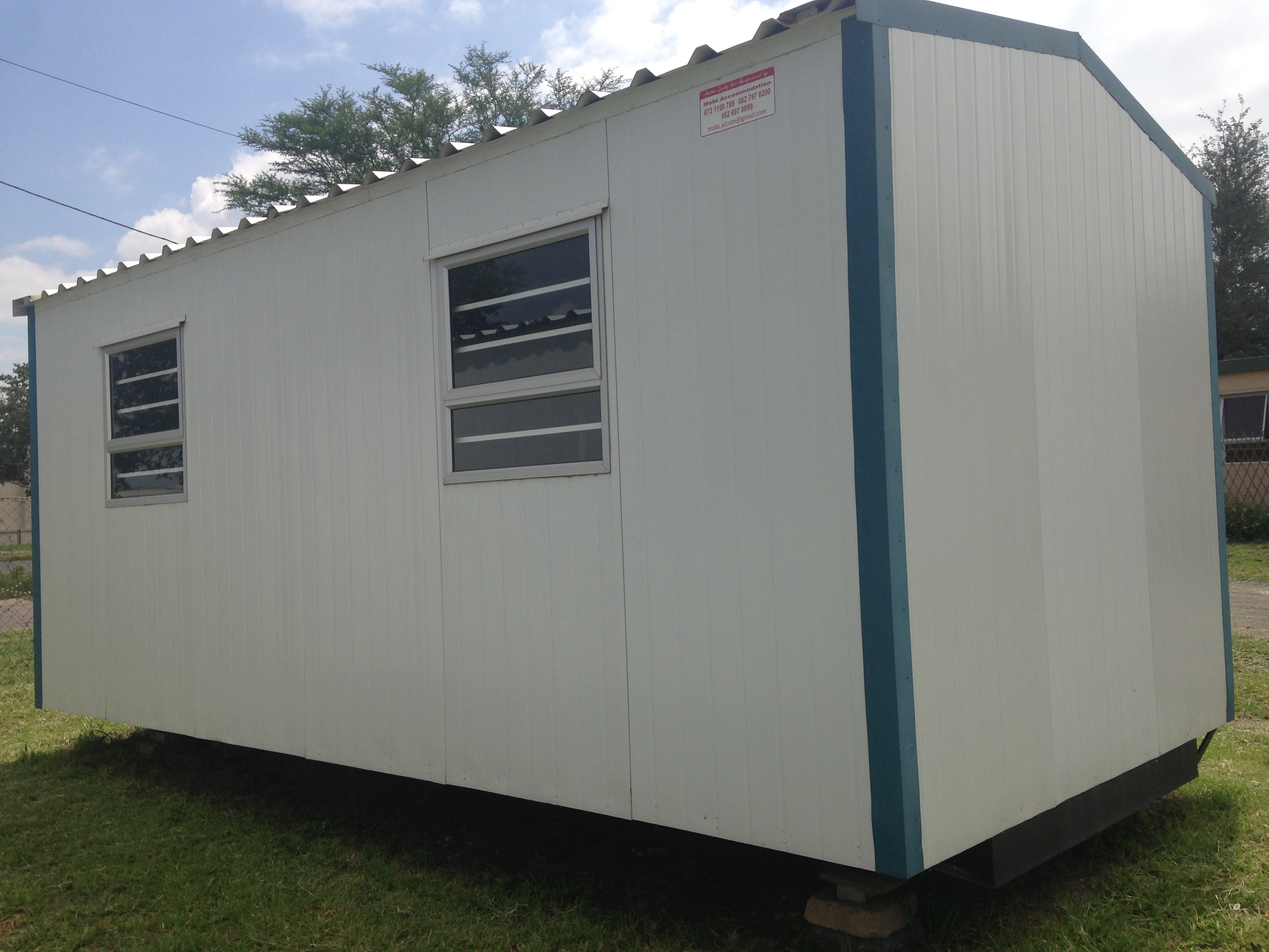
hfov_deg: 55.4
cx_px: 634
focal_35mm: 33
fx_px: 1210
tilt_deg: +1.0
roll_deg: +4.4
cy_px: 476
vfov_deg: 42.9
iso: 50
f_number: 2.4
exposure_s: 1/2262
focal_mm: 4.12
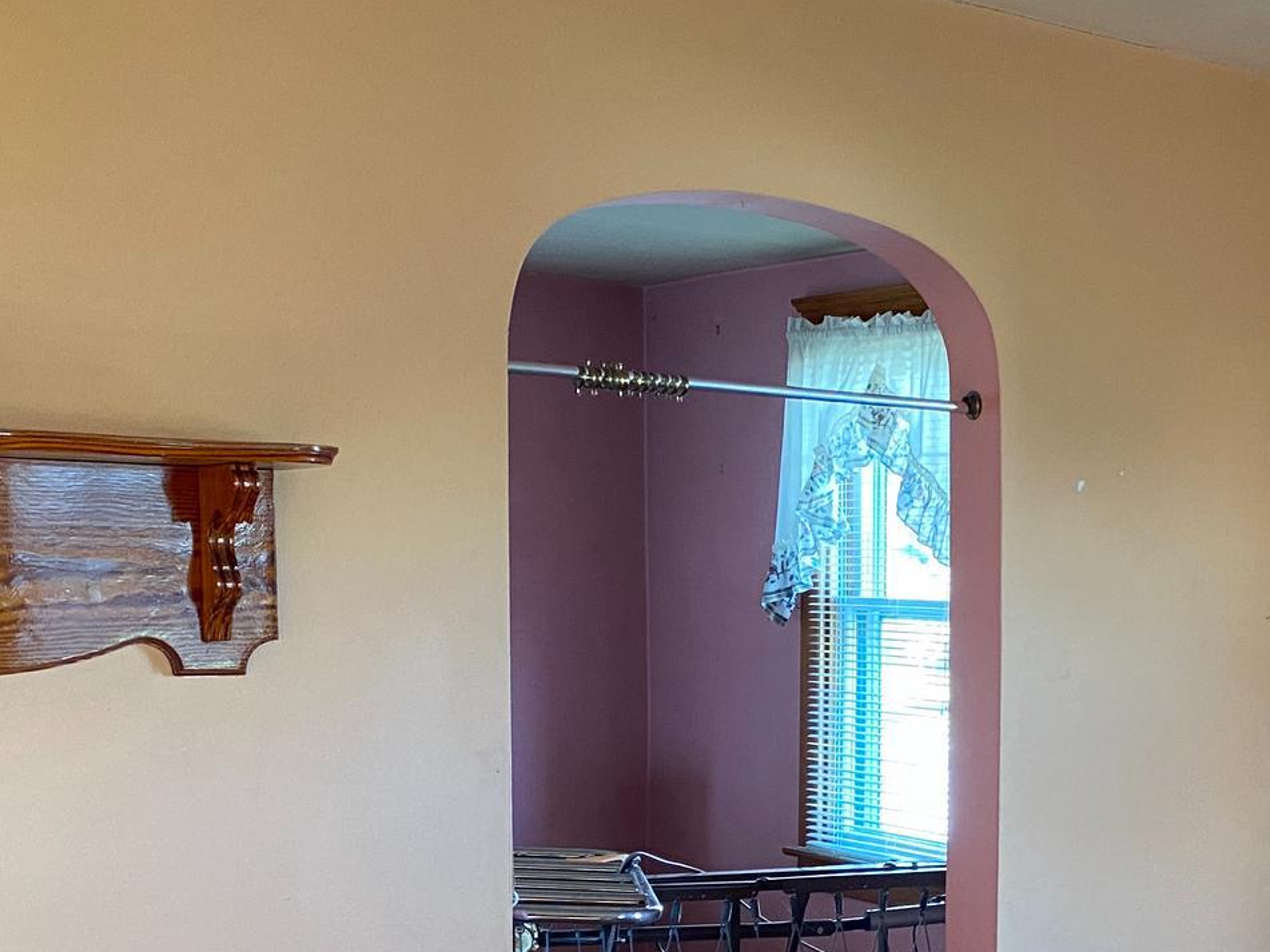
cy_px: 785
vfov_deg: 25.6
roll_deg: -0.8
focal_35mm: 56
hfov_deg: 33.0
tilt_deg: -6.8
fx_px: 2054
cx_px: 1090
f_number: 1.8
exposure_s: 1/60
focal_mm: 4.25
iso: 320
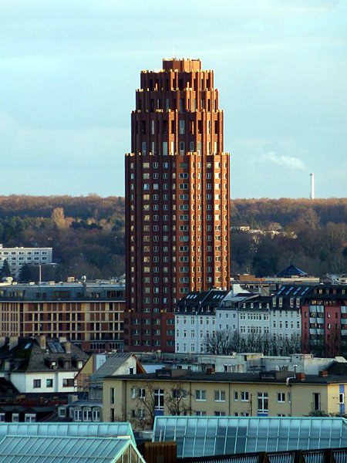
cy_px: 232
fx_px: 5333
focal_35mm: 399
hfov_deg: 3.7
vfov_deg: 5.0
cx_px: 174
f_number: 4.9
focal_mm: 49.2
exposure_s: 1/125
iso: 160
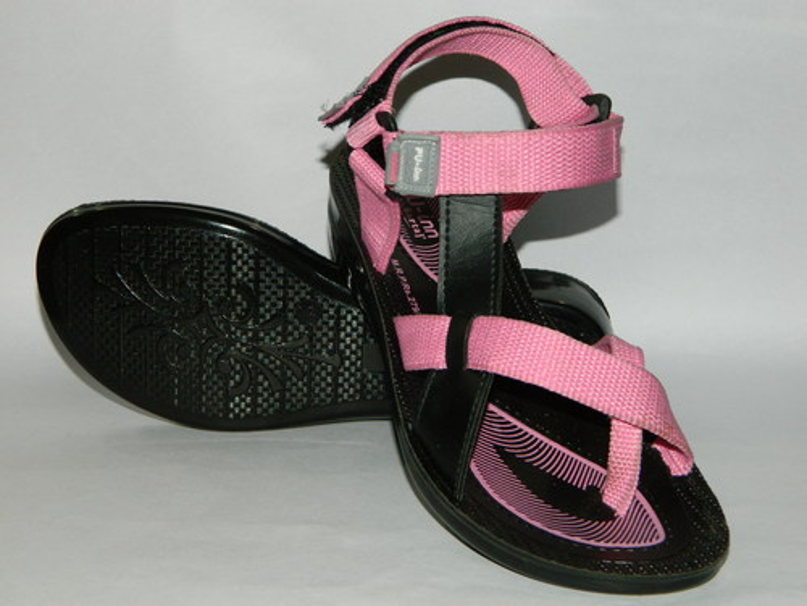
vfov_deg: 21.0
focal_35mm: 70
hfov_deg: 27.8
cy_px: 303
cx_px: 404
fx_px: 1632
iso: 200
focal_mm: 12.6
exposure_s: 1/50
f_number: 4
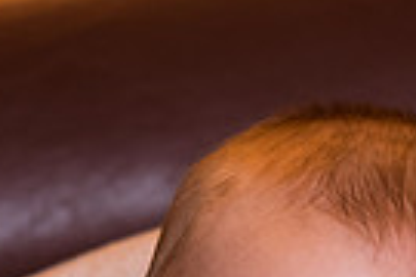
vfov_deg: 6.9
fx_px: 2230
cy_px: 537
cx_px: 330
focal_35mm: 193
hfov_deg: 10.6
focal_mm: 30.2
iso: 800
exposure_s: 1/125
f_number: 3.6
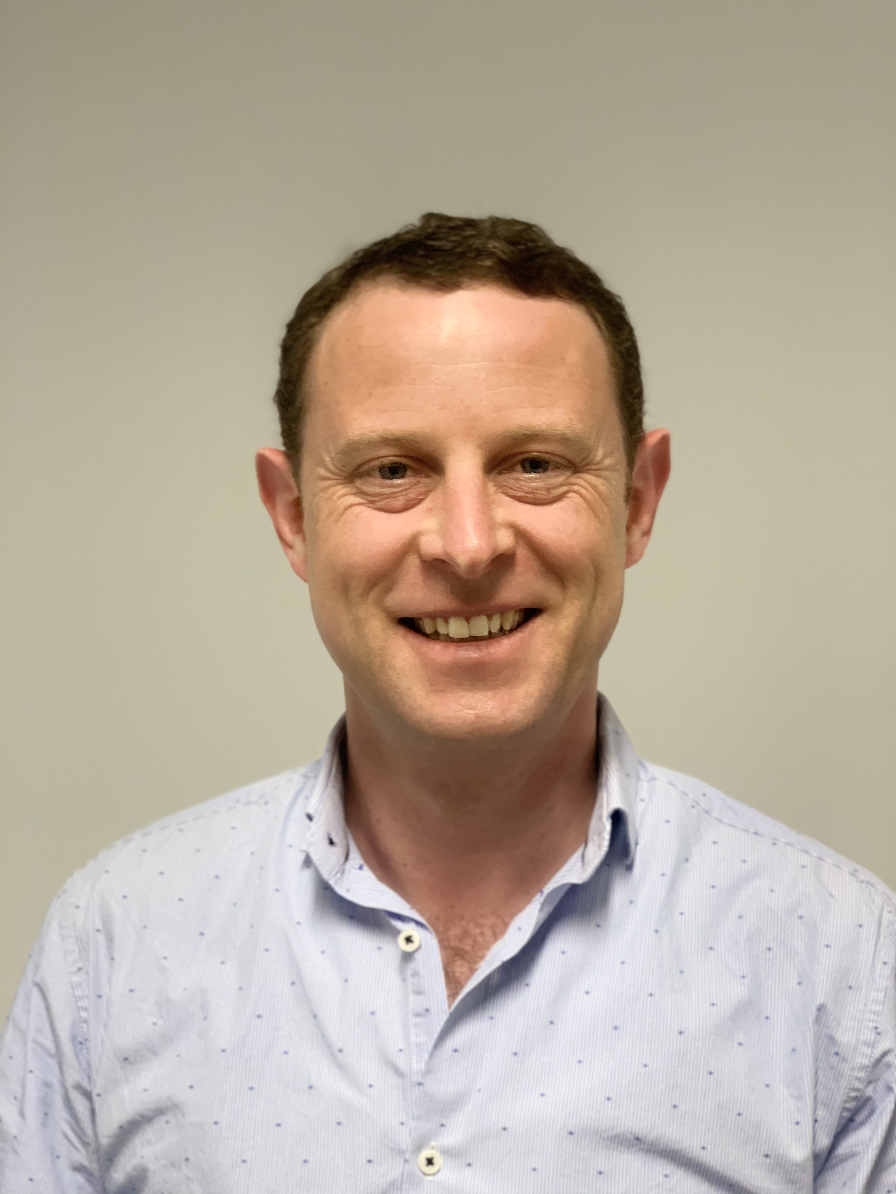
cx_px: 448
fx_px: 1795
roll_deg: +1.8
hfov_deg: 28.0
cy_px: 597
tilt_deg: -2.2
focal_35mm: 52
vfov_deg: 36.8
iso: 125
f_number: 2.4
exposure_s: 1/50
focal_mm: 6
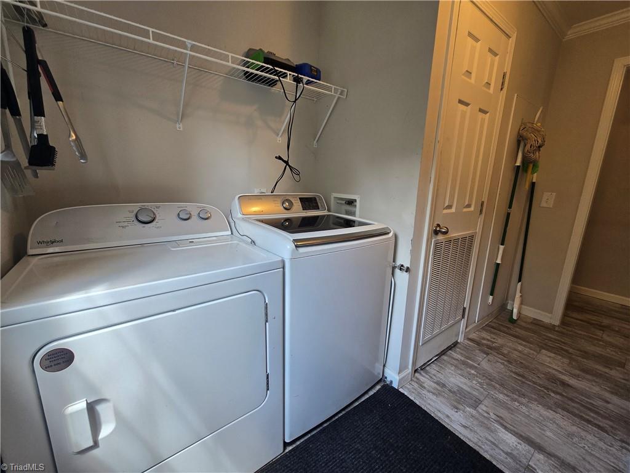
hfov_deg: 106.2
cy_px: 236
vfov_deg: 89.9
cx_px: 315
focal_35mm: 13
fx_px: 237
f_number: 2.2
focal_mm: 2.2
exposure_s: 1/60
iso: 64
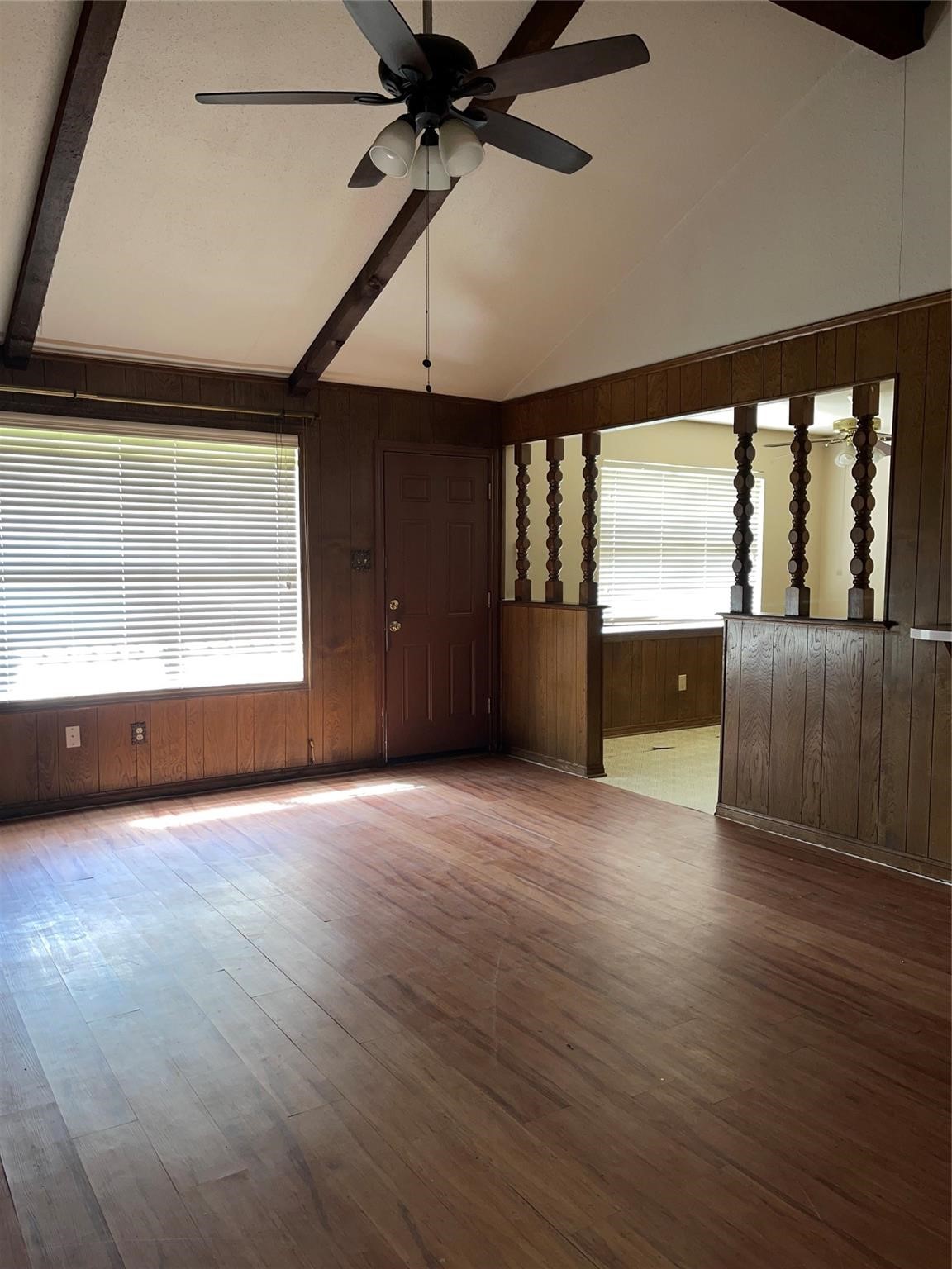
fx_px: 953
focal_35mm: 26
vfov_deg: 67.3
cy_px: 634
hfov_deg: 53.1
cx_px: 476
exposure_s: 1/15
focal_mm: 5.1
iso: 50
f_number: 1.6
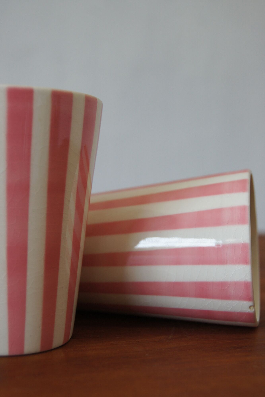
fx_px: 580
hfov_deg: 25.7
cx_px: 132
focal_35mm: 52
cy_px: 198
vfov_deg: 37.9
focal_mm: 35
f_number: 5.6
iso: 400
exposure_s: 1/80
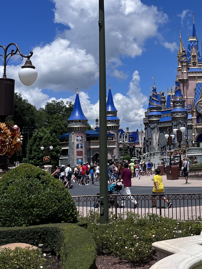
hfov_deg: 24.7
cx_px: 193
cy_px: 85
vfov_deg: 33.4
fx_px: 444
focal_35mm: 57
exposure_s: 1/7353
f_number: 1.6
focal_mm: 5.1
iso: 50
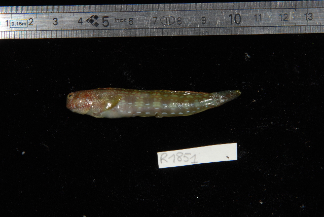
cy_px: 108
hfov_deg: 16.0
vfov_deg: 10.8
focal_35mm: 128
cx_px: 162
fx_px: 1149
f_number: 22
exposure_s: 1/60
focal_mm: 85
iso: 200
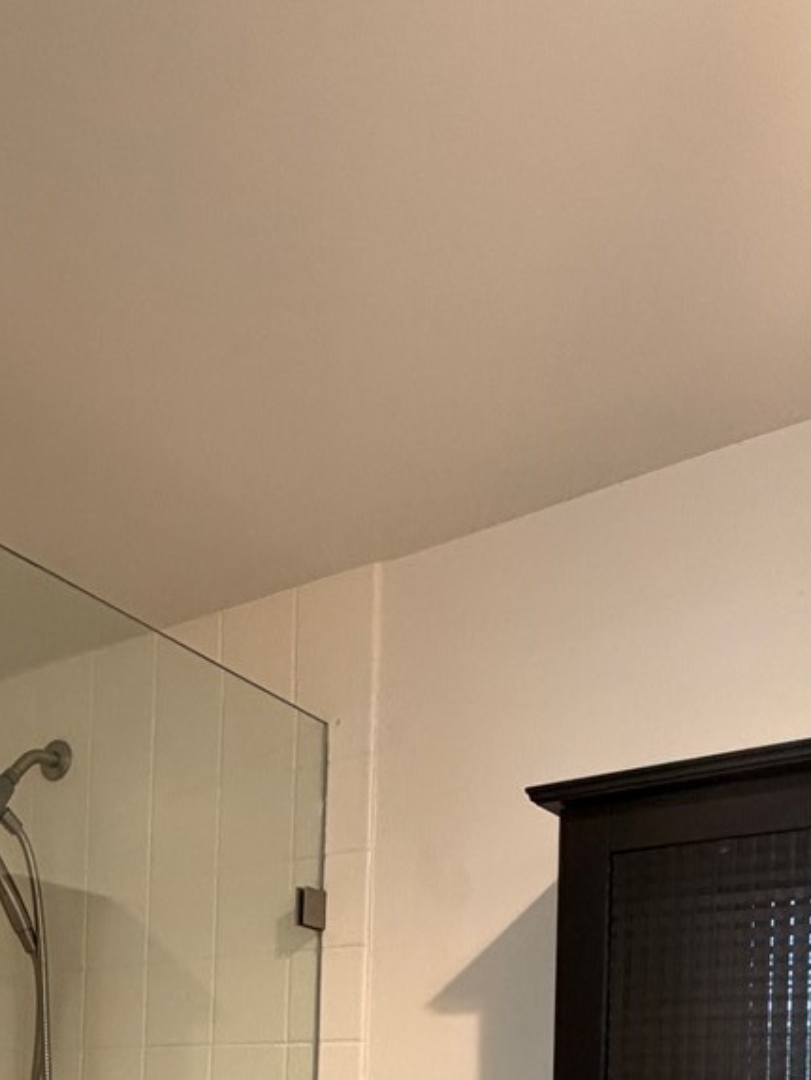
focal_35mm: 39
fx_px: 1217
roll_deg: -1.3
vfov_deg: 40.3
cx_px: 107
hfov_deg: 35.1
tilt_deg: +0.3
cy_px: 1140
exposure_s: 1/60
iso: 250
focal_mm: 2.22
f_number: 2.2
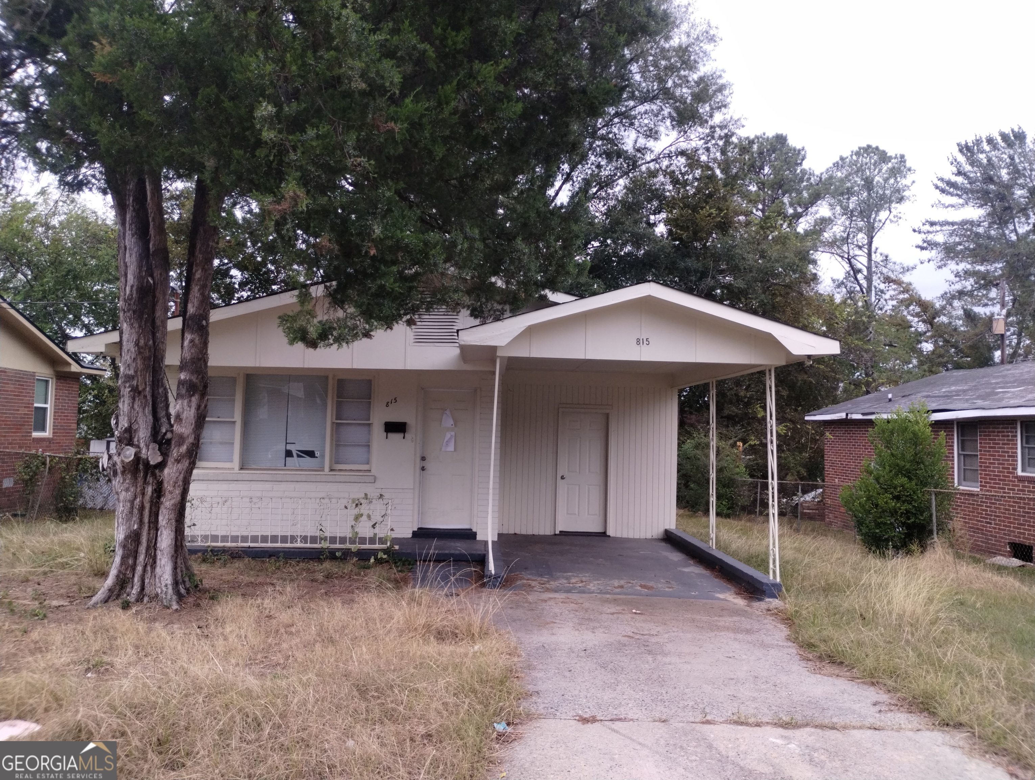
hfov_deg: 63.4
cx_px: 518
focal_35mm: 28
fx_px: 838
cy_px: 390
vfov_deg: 49.9
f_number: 1.8
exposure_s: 1/83.8
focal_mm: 4.27
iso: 400
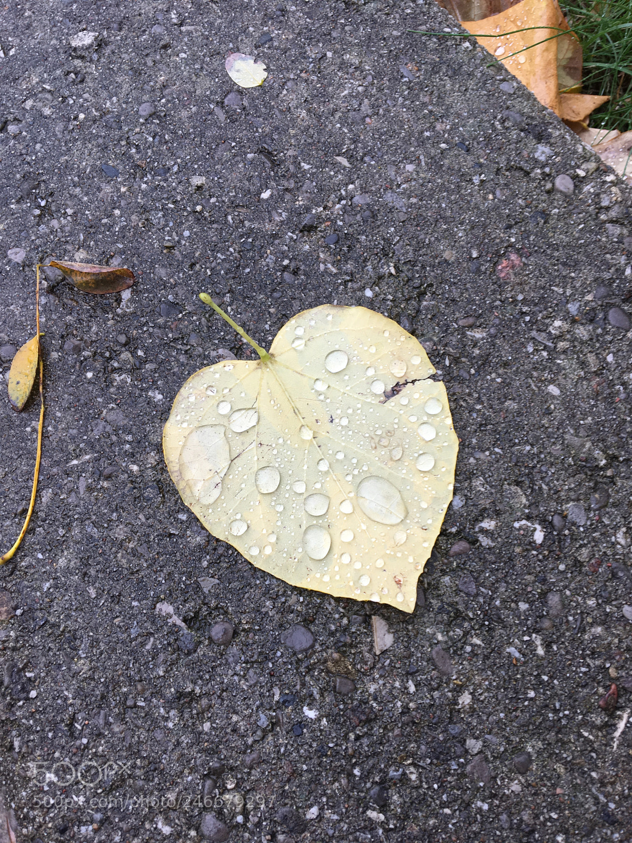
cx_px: 316
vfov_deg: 61.7
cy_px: 422
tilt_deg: -66.4
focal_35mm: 29
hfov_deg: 48.2
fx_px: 706
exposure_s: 1/120
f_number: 2.2
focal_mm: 4.15
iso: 25
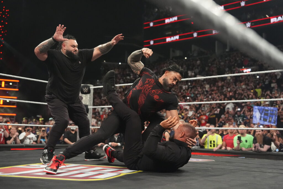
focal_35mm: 43
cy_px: 94
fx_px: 338
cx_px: 142
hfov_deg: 45.4
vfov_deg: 31.3
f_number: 2.8
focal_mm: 43
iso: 6400
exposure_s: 1/800
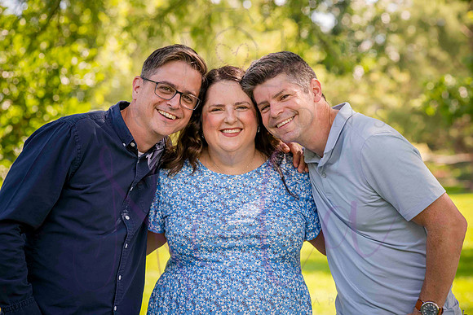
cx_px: 236
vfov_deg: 12.2
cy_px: 158
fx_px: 1472
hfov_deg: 18.3
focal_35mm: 112
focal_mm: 112
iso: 400
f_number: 5
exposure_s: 1/320
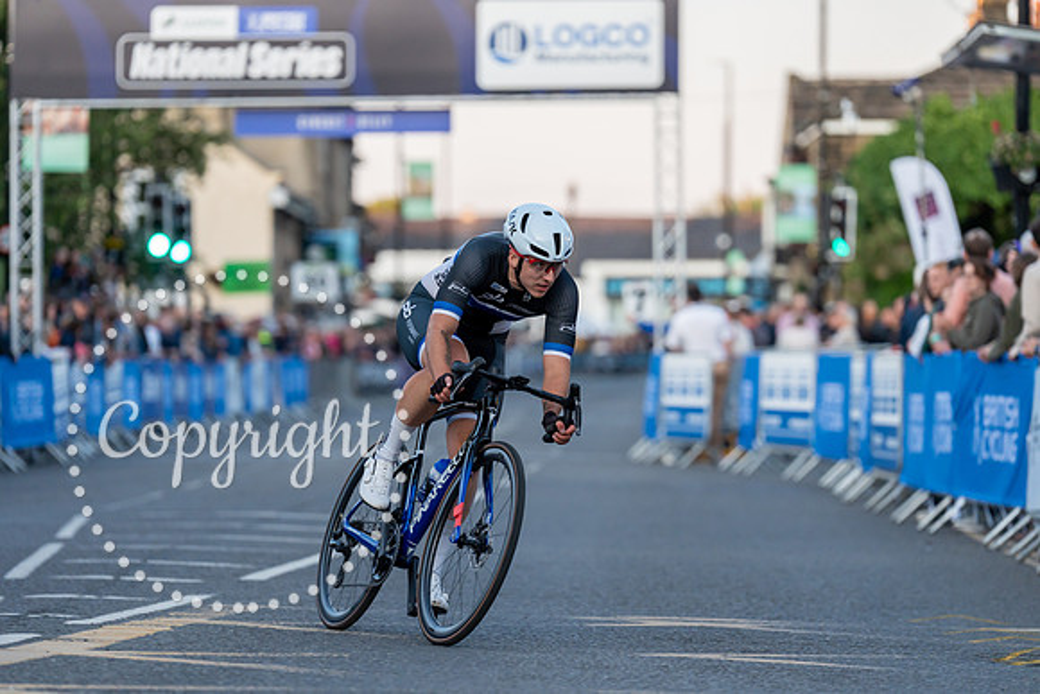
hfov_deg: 11.7
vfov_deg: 7.9
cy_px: 347
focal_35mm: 175
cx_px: 520
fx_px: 5057
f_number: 3.2
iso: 1000
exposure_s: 1/800
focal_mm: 175
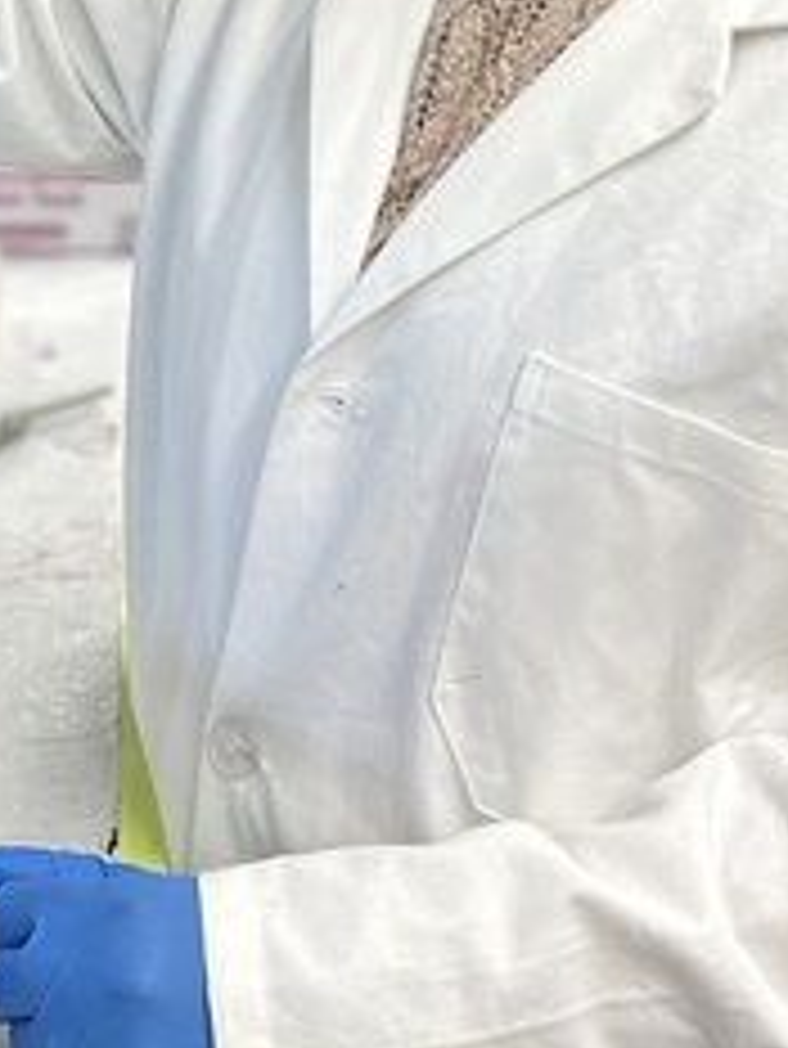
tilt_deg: -5.4
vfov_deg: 22.9
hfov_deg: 18.6
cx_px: 266
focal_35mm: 79
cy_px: -166
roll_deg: -1.1
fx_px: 2396
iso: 100
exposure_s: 1/120
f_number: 1.78
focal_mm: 6.86
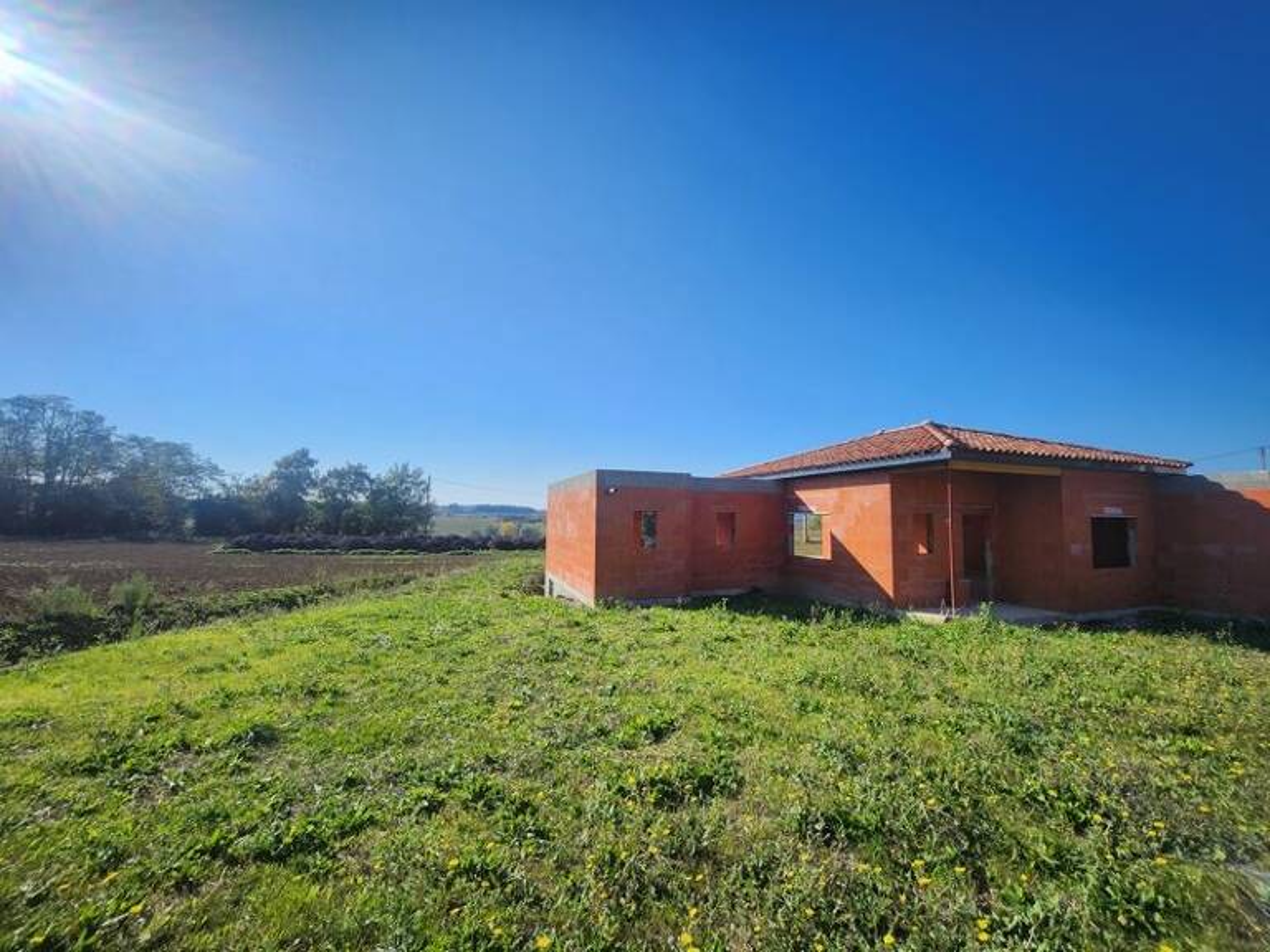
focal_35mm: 13
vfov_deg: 89.9
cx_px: 635
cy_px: 476
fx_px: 477
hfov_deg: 106.2
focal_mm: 1.7
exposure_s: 1/1804
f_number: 2.2
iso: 32
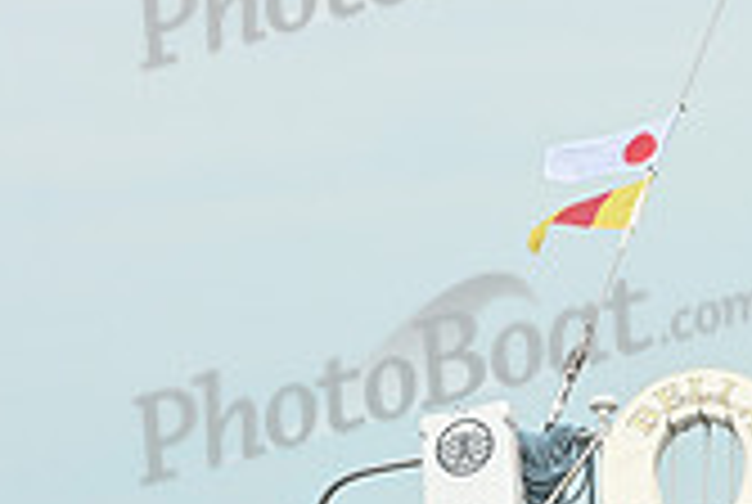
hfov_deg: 6.5
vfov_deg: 4.4
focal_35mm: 312
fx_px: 6529
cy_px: 538
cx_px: 1004
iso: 320
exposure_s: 1/1250
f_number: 8
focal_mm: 90
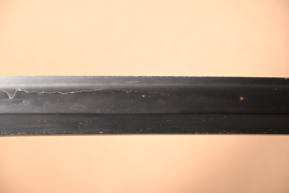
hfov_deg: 19.5
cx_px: 144
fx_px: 843
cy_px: 96
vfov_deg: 13.0
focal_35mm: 105
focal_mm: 70
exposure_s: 1/2
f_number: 5.3
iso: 100
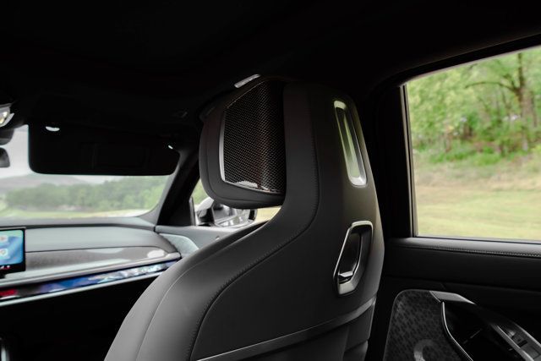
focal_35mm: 24
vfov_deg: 53.2
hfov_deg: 73.7
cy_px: 180
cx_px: 270
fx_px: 361
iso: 640
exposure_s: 1/200
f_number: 6.3
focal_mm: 24
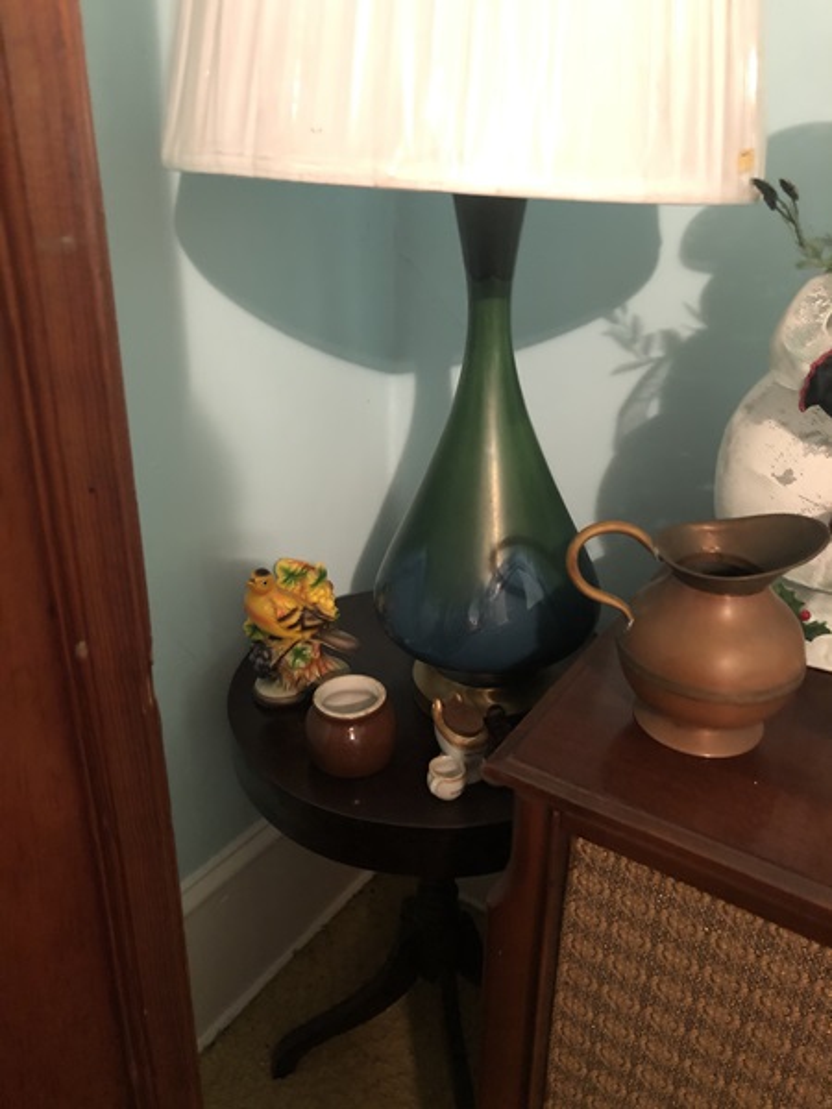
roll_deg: -1.0
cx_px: 416
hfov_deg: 49.7
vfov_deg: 63.4
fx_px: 897
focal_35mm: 28
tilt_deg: -24.9
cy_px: 554
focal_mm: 4
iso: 100
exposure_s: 1/4
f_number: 1.8
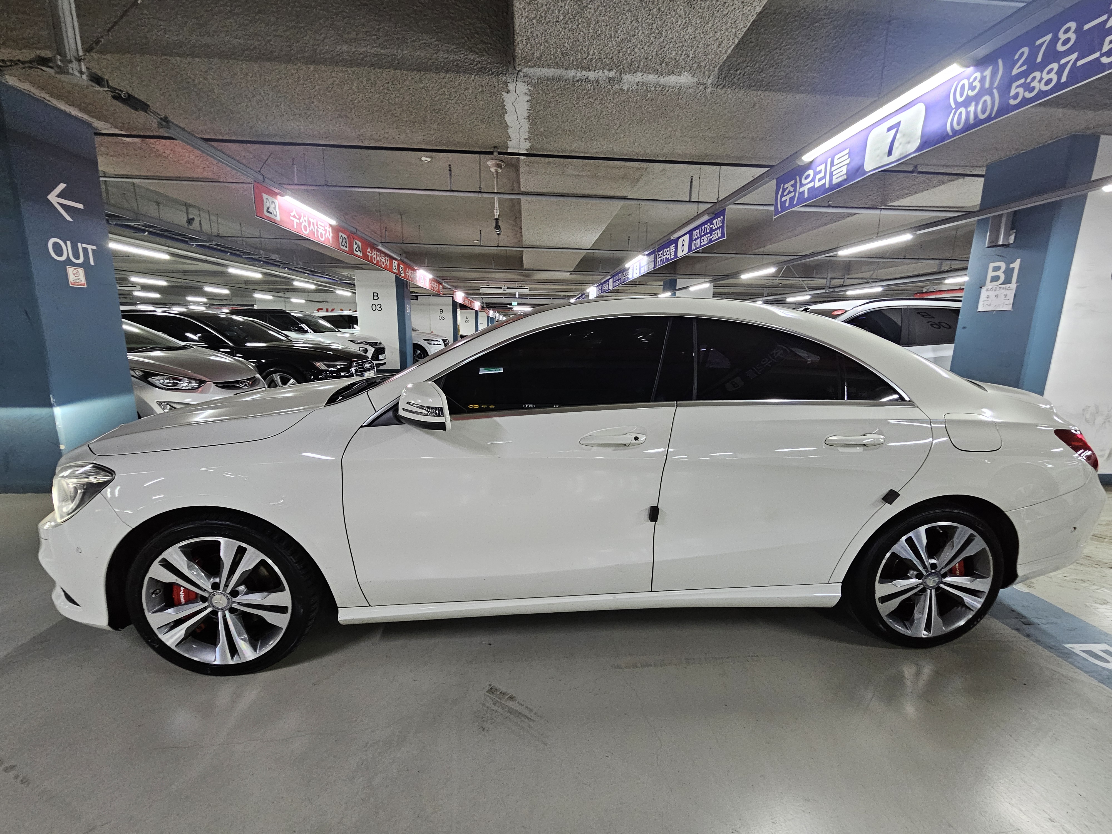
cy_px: 417
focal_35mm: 13
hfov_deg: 106.2
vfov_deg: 89.9
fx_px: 418
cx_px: 556
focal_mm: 2.2
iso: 400
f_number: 2.2
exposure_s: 1/60
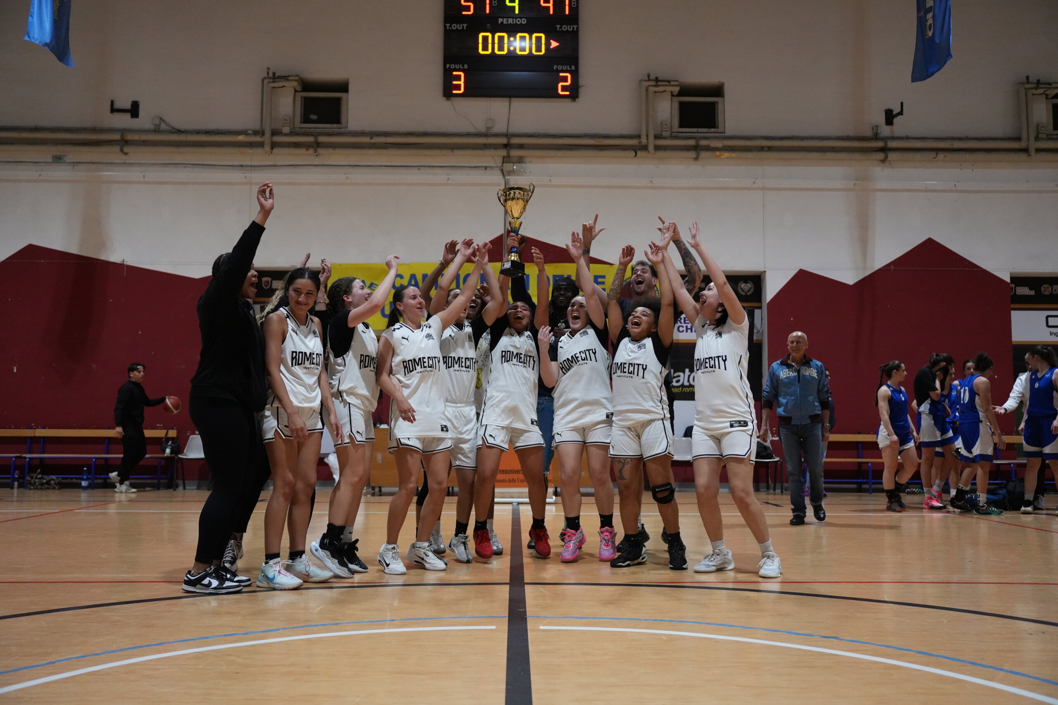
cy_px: 352
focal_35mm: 32
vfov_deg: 41.1
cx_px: 529
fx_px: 940
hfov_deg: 58.7
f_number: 2.8
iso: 5000
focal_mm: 32
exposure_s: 1/1000
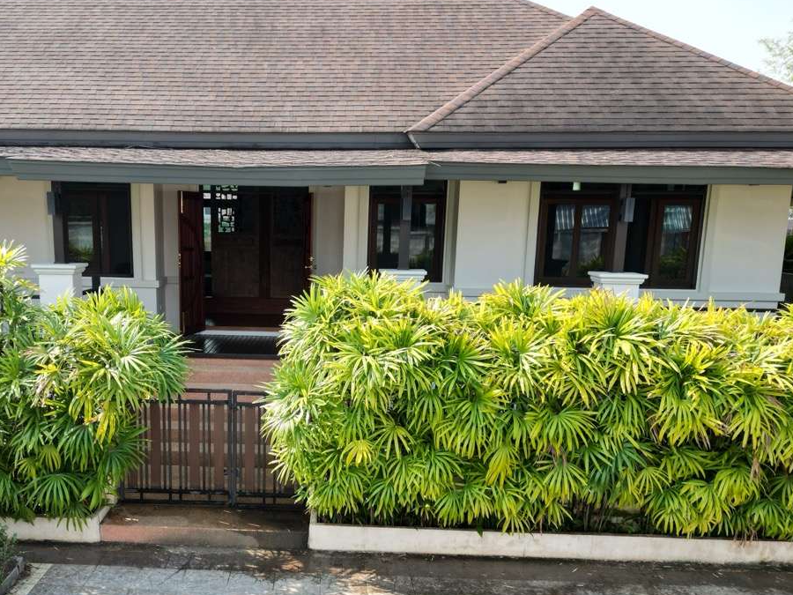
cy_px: 355
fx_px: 733
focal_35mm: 32
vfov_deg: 43.9
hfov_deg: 56.2
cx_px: 301
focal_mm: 6.72
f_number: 1.7
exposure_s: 1/1250
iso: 130
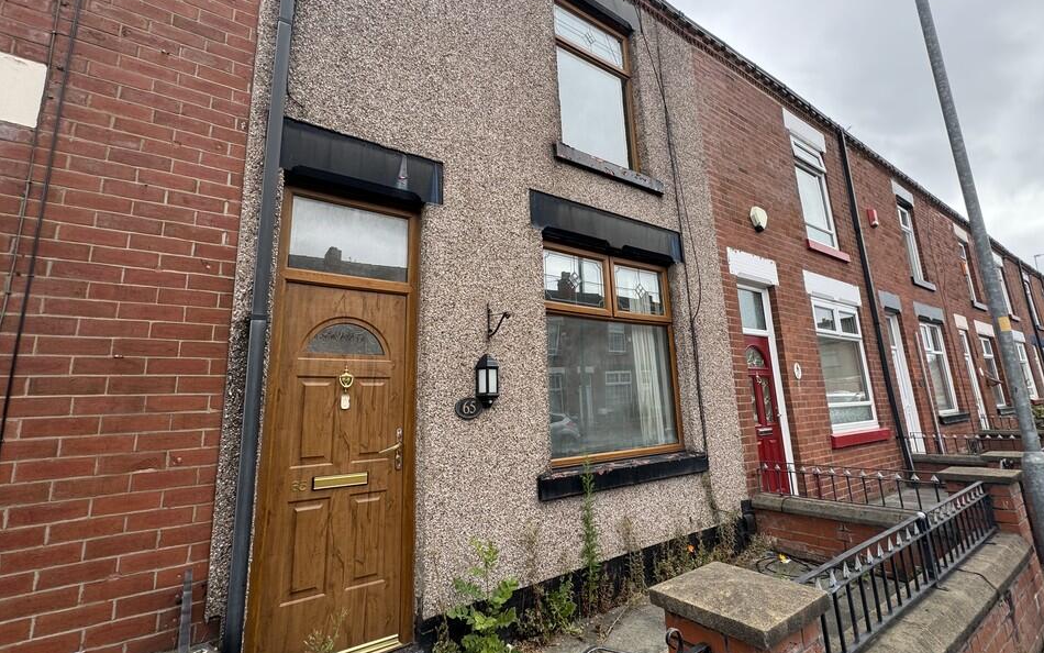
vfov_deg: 71.3
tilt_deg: +10.4
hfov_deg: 97.8
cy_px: 317
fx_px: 455
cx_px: 526
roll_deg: +3.0
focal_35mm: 16
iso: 40
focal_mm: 2.22
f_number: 2.2
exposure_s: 1/384
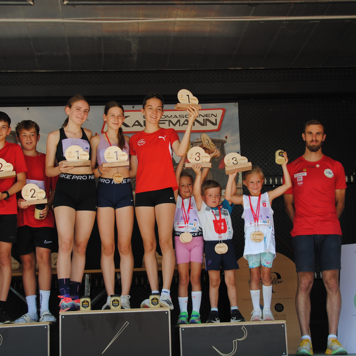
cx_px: 190
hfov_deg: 22.8
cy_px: 179
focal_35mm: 76
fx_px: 884
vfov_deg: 22.8
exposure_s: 1/125
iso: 100
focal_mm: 34
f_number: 5.6
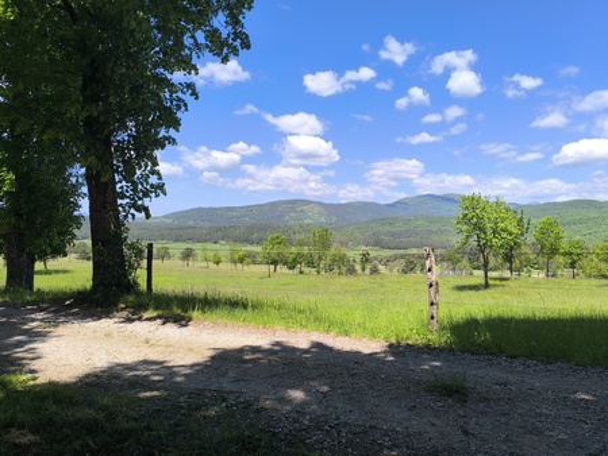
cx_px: 304
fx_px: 404
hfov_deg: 73.9
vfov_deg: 58.9
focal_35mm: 23
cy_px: 228
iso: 50
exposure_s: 1/711
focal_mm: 6.14
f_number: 1.65
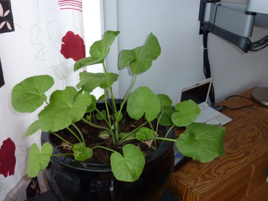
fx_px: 271
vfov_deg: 40.7
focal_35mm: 35
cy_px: 100
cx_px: 134
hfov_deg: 52.6
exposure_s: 1/30
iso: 100
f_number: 3.5
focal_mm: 5.7
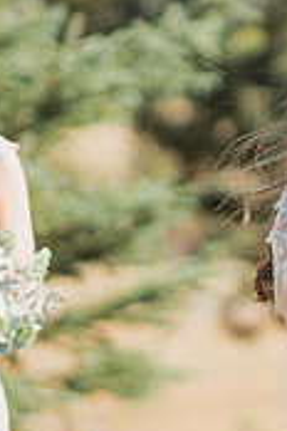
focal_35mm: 285
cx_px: 460
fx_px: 3408
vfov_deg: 7.2
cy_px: 194
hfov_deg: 4.8
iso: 200
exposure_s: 1/3200
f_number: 1.8
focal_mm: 85
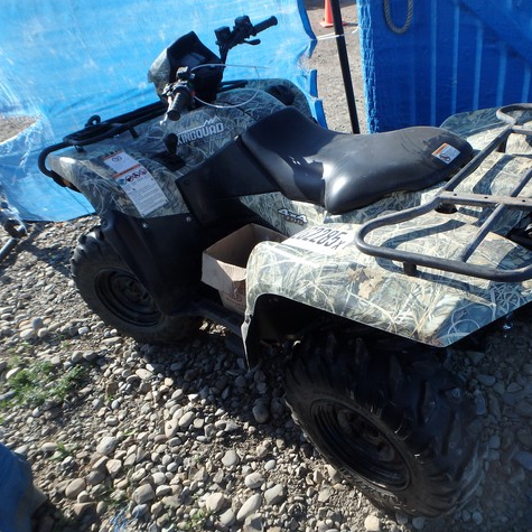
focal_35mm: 25
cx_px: 351
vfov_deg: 62.9
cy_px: 264
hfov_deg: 61.5
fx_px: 435
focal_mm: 3.7
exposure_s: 1/640
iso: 125
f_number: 3.5
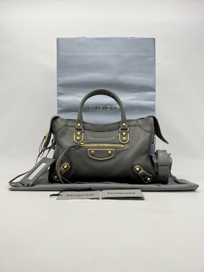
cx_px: 102
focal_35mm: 26
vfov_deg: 67.3
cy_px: 136
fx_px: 204
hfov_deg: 53.1
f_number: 1.5
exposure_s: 1/133
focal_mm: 5.7
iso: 32
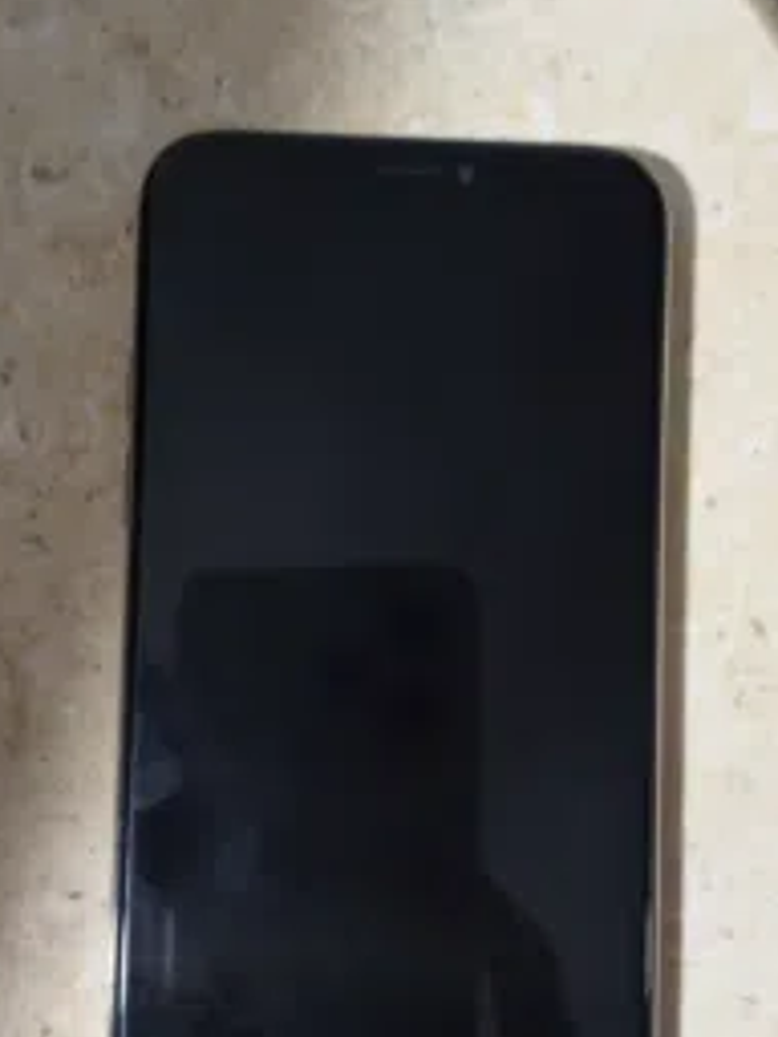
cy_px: 567
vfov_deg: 51.3
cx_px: 466
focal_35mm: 36
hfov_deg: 39.5
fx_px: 1079
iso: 2160
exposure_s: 1/25
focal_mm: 4.11
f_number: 1.6
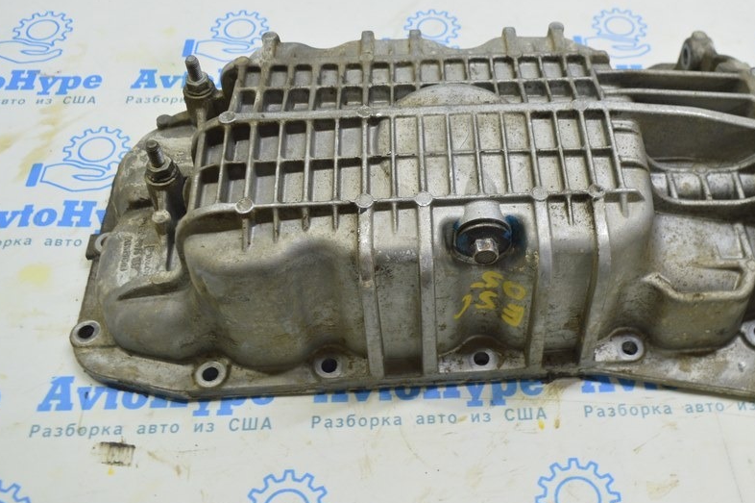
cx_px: 477
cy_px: 183
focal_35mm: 43
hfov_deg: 45.0
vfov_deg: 31.0
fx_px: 901
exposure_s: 1/20
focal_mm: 22
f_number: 5.6
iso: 400
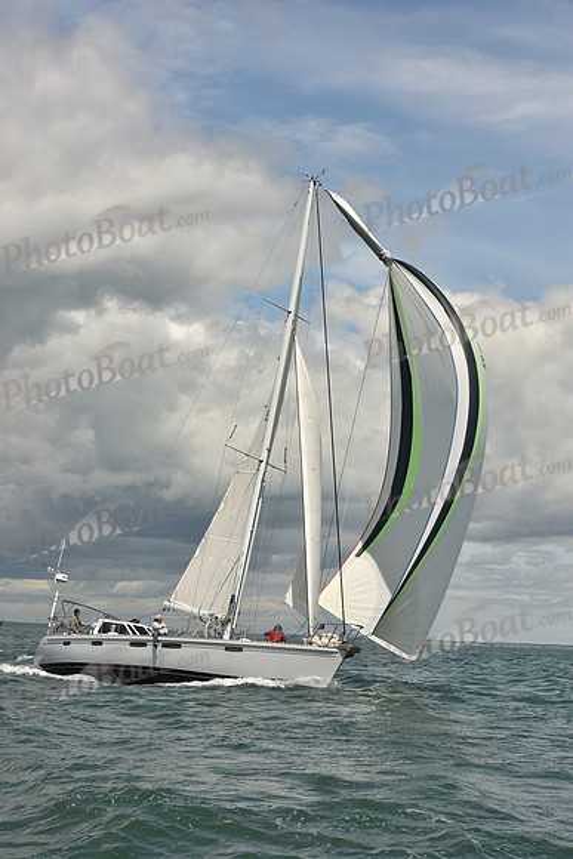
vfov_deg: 28.8
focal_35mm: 70
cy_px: 430
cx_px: 286
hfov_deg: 19.5
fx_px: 1670
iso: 320
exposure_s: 1/800
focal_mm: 70
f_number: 13
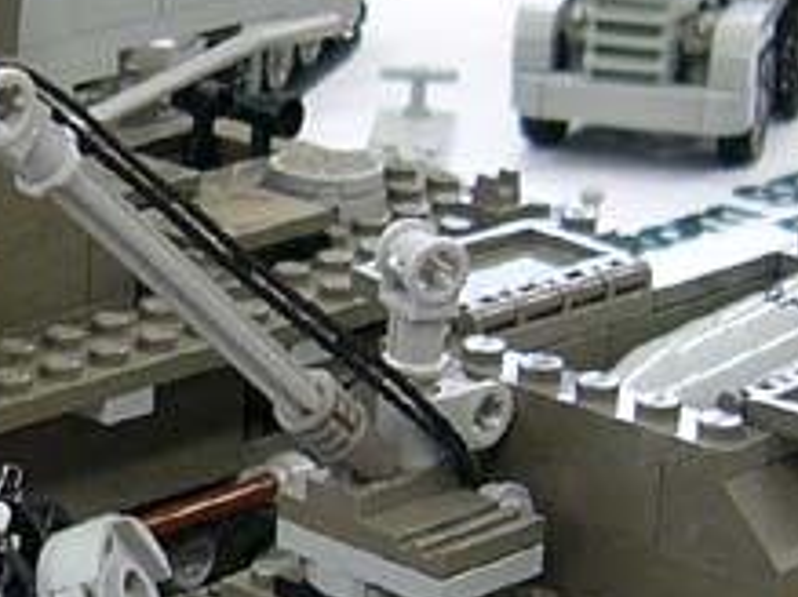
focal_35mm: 128
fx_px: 2949
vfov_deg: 11.5
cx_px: -113
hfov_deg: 15.0
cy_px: 451
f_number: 2.8
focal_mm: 5.8
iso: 100
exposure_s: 1/40
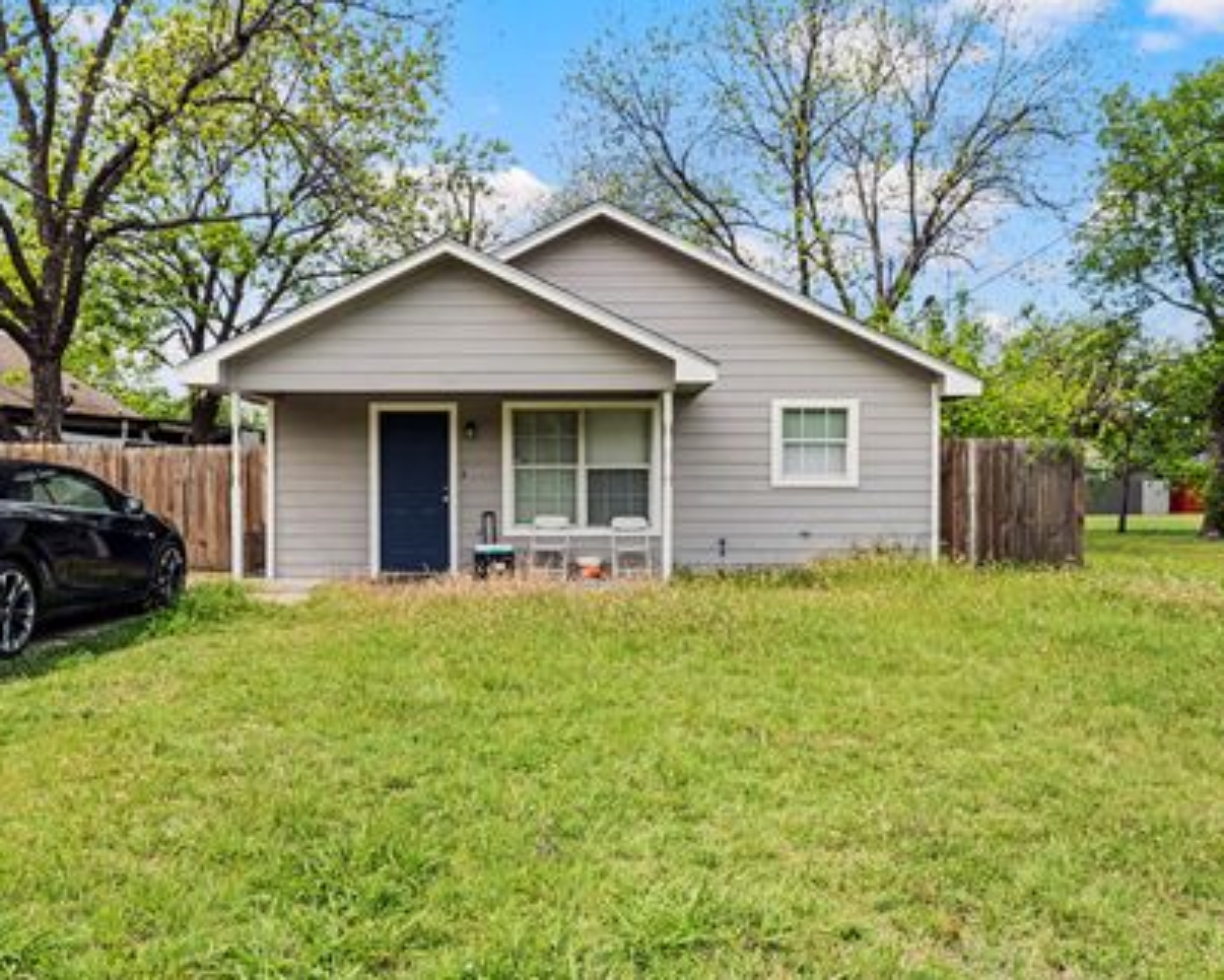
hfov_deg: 62.1
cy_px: 482
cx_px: 566
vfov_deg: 51.6
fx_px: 1015
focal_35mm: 28
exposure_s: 1/125
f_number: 11
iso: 160
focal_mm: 24
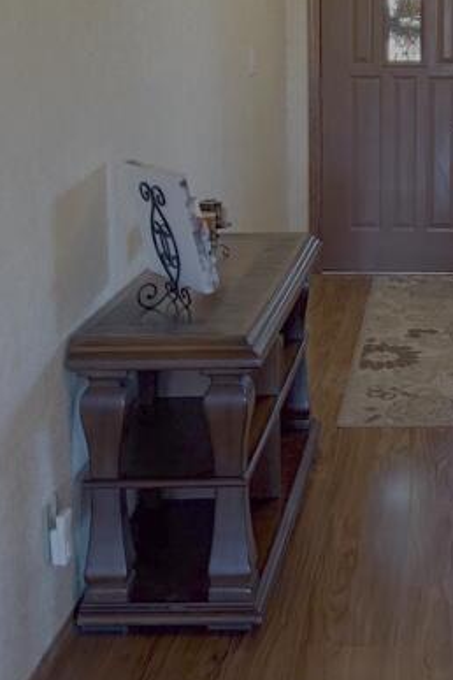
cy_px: 134
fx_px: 1246
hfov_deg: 19.9
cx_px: 464
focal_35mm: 66
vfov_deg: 29.8
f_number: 1.78
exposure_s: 1/60
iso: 200
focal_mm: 6.76
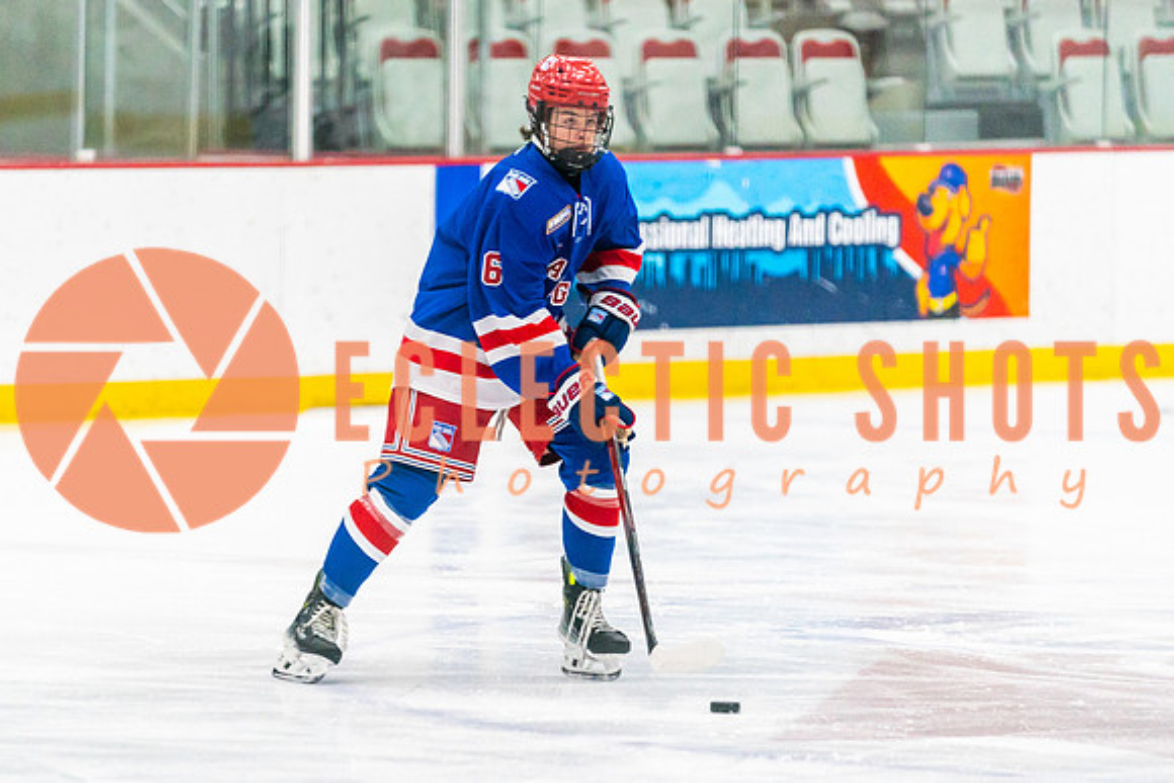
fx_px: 9618
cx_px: 388
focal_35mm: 295
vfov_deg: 4.7
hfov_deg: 7.0
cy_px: 452
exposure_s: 1/1000
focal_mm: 200
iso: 3200
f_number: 2.8
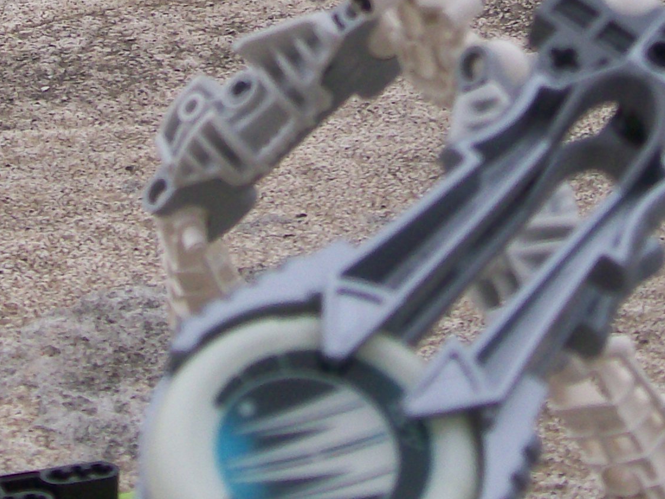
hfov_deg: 16.0
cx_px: 297
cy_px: -117
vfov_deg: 11.8
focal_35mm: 123
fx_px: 2363
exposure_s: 1/805
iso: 80
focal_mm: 7.6
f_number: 3
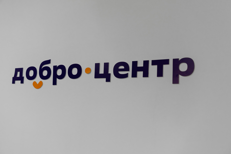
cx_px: 116
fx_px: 282
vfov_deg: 30.5
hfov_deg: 44.5
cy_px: 77
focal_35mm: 44
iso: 500
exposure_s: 1/200
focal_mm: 44
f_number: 4
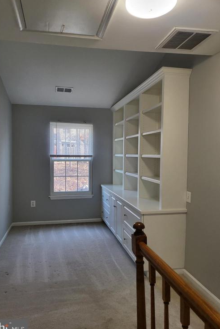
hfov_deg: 49.5
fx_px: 238
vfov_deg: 69.4
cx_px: 101
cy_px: 166
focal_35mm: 26
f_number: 1.8
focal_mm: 5
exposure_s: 1/120
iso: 250
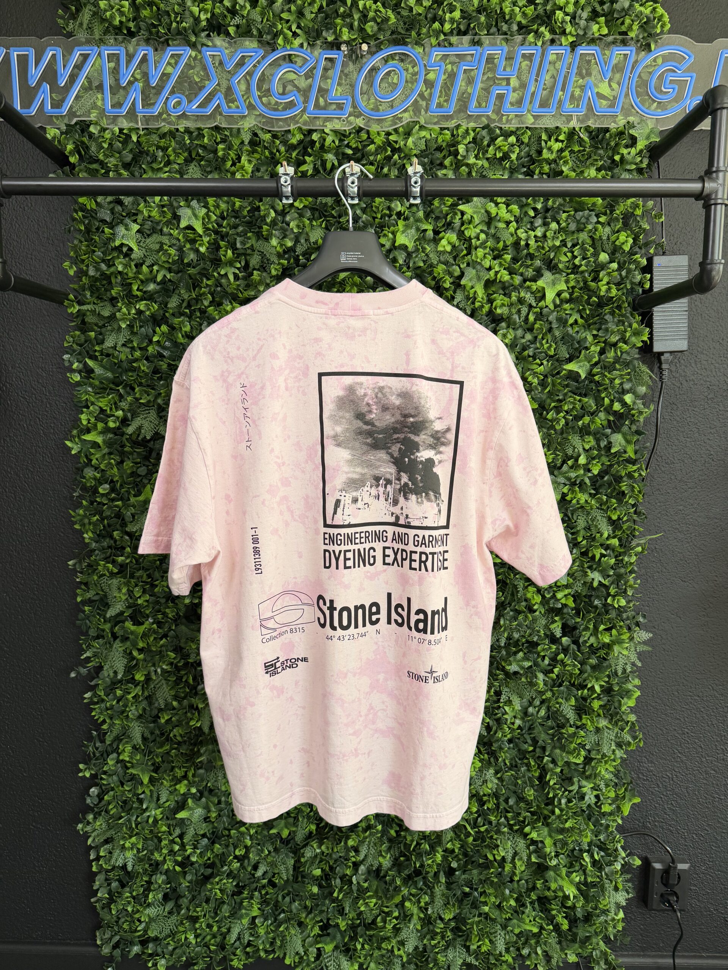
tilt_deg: -7.1
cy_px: 485
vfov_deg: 71.6
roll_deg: -0.9
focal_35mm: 24
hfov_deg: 56.8
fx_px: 673
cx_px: 364
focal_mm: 6.76
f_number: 1.78
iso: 100
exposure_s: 1/121
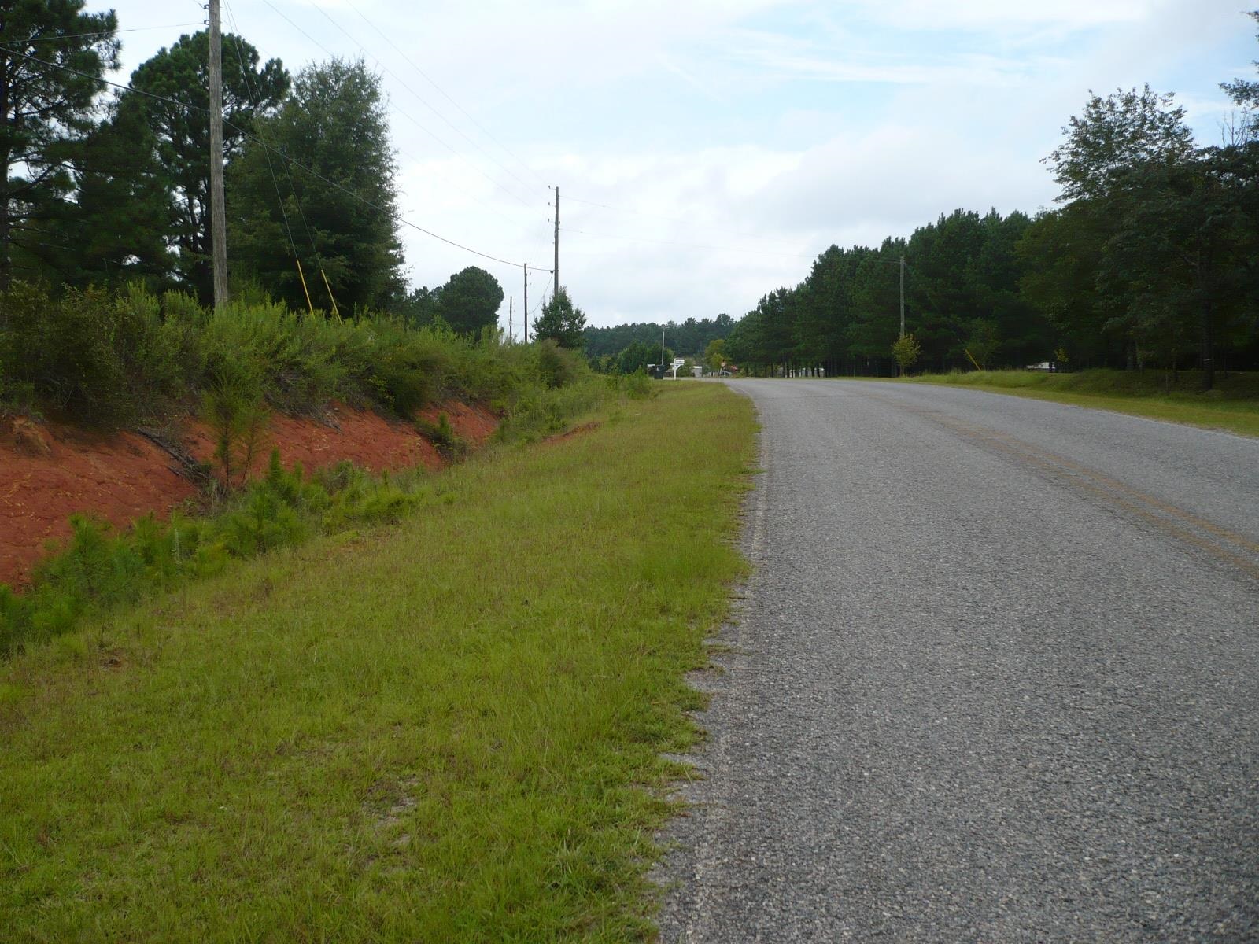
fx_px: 1273
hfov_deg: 52.6
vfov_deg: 40.7
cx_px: 630
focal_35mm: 35
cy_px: 472
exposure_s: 1/800
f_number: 2.8
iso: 100
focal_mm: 5.8
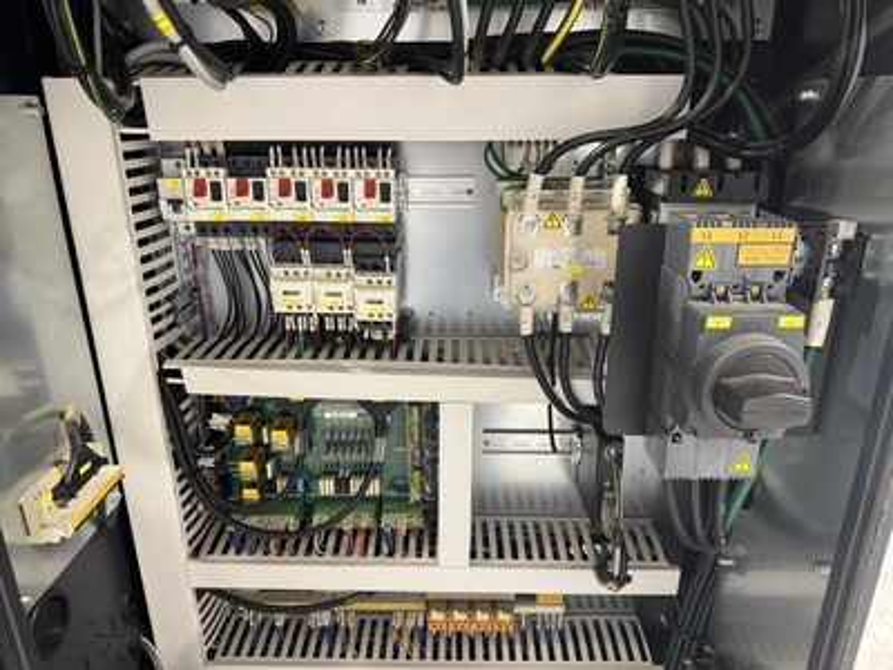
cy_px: 335
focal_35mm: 24
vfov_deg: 56.8
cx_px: 446
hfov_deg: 71.6
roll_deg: -0.2
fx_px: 619
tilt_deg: -20.4
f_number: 1.78
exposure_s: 1/60
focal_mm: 6.76
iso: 320
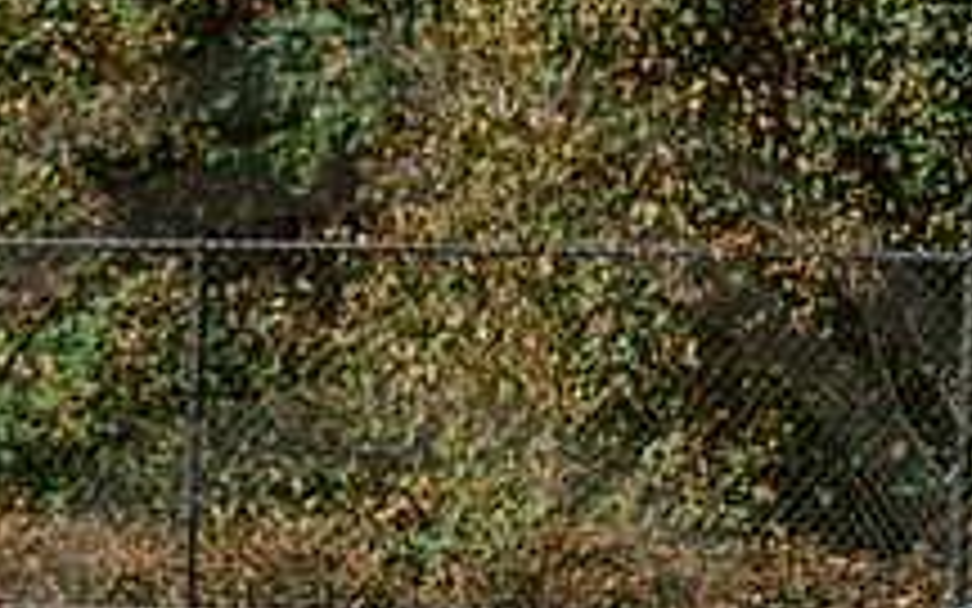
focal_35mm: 685
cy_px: 1064
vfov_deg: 1.9
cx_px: 685
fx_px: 18146
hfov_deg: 3.1
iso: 250
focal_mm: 200
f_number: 5
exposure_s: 1/1600
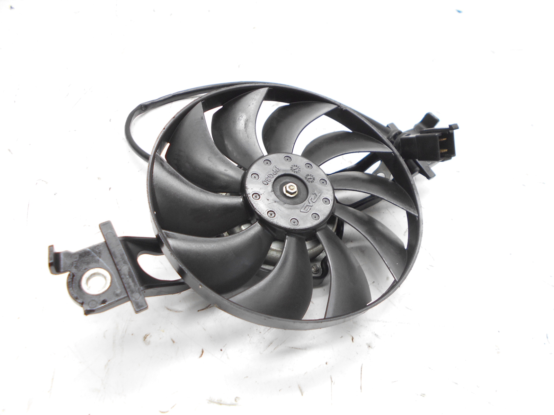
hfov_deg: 67.3
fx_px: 416
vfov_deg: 53.1
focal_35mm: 26
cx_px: 277
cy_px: 208
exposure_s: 1/30
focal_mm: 4.6
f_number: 3.2
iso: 140
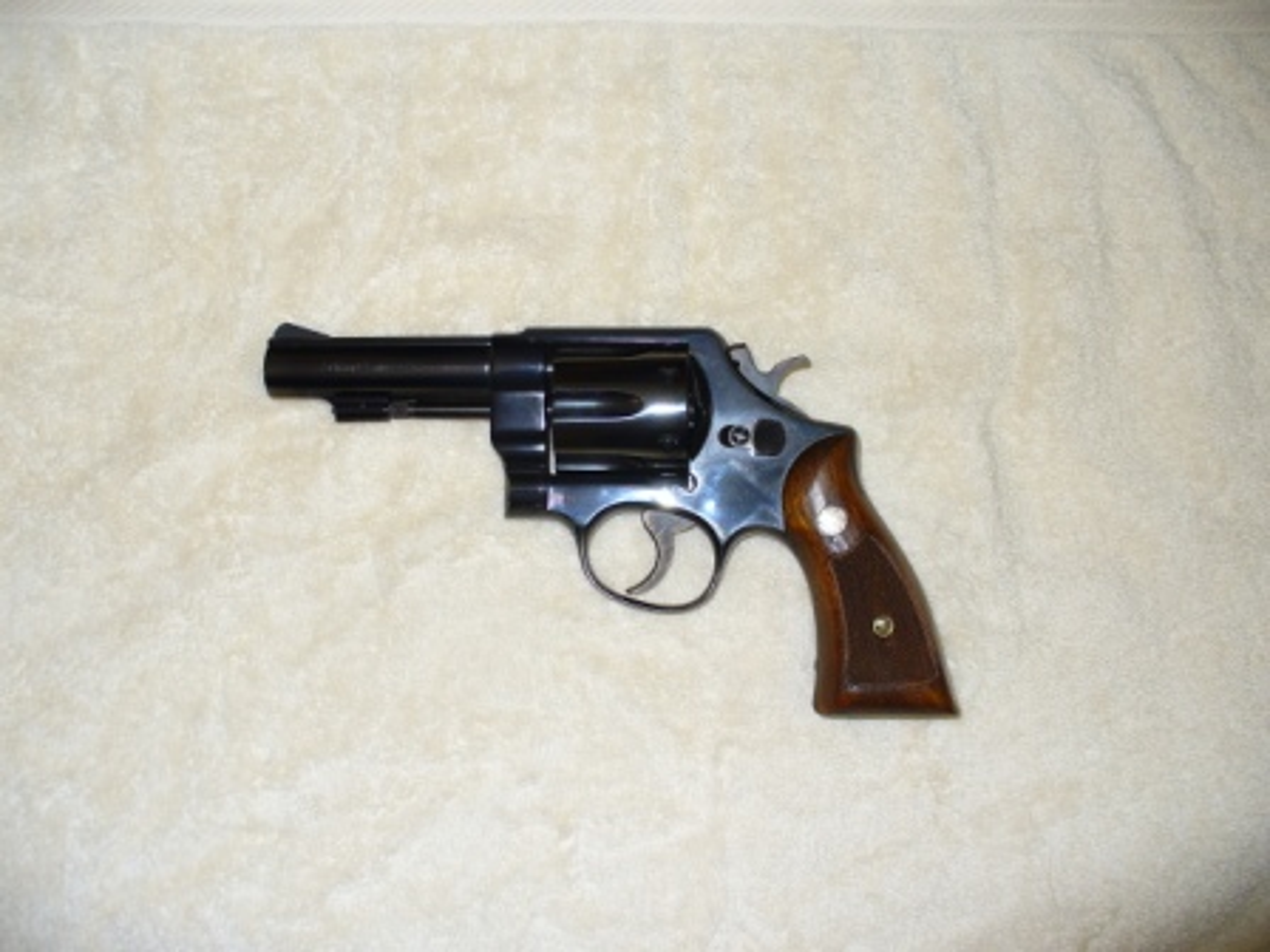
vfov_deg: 38.7
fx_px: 1357
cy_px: 476
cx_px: 635
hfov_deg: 50.1
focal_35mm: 37
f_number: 2.8
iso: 100
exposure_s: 1/30
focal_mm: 6.1
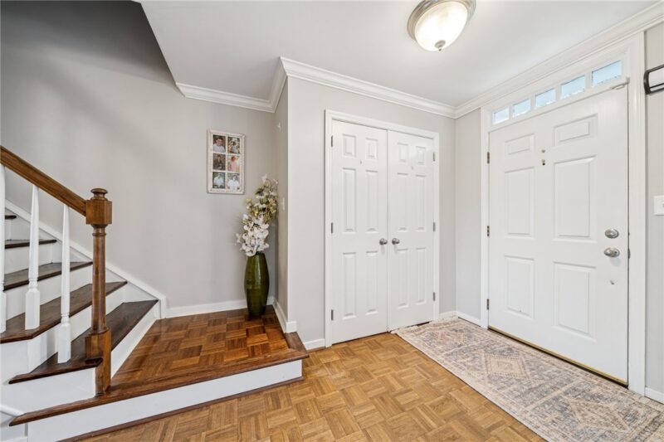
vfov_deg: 90.0
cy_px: 221
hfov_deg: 112.6
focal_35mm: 12
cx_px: 332
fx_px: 221
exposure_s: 1/2
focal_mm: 12
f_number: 5.6
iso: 50
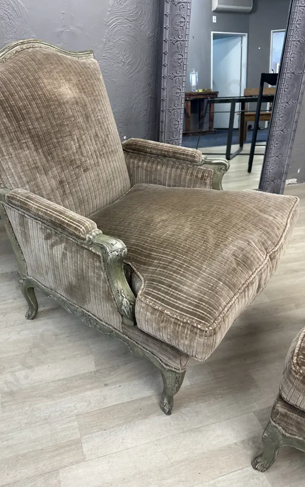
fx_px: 346
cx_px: 119
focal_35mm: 26
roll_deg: -1.6
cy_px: 243
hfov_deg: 47.3
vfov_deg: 70.4
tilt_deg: -34.6
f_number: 1.78
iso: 125
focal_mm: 6.86
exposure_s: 1/50
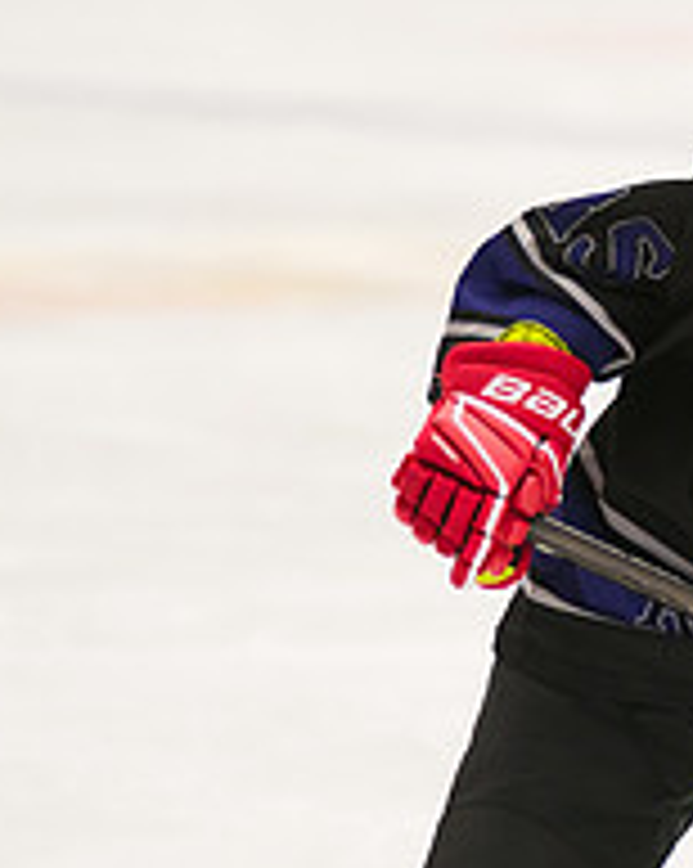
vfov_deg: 3.3
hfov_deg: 2.6
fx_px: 15150
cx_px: 914
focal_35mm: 590
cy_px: 528
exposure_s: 1/1250
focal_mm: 209
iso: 2000
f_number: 3.2
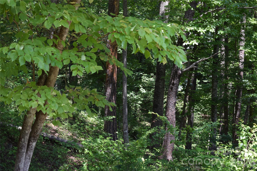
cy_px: 86
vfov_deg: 17.5
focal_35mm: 78
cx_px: 128
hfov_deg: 26.0
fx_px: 557
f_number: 7.1
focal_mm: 52
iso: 400
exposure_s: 1/200
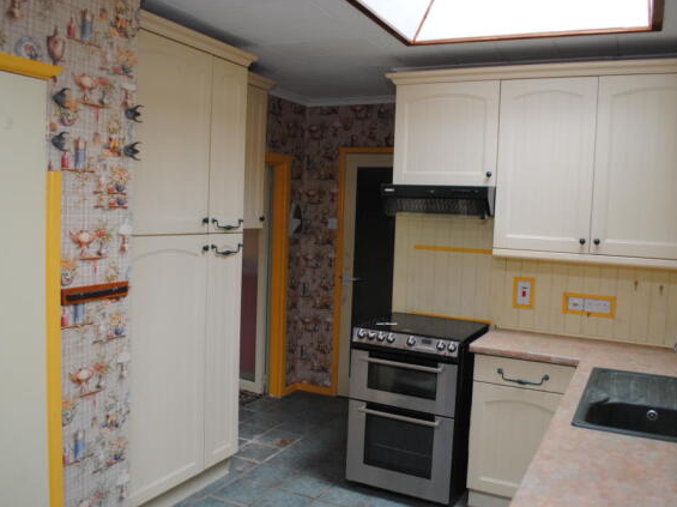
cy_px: 251
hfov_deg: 60.0
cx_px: 346
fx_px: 586
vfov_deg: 46.7
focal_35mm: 30
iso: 200
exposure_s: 1/60
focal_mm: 18
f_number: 4
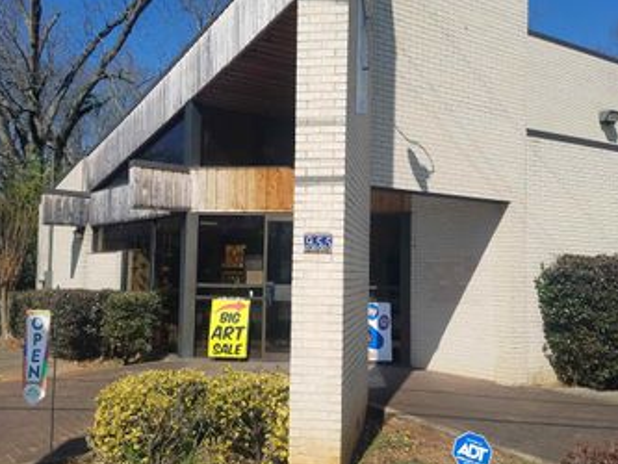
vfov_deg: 36.8
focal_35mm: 39
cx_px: 310
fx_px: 697
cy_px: 226
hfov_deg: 47.8
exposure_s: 1/3592
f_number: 1.7
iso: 50
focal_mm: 4.2
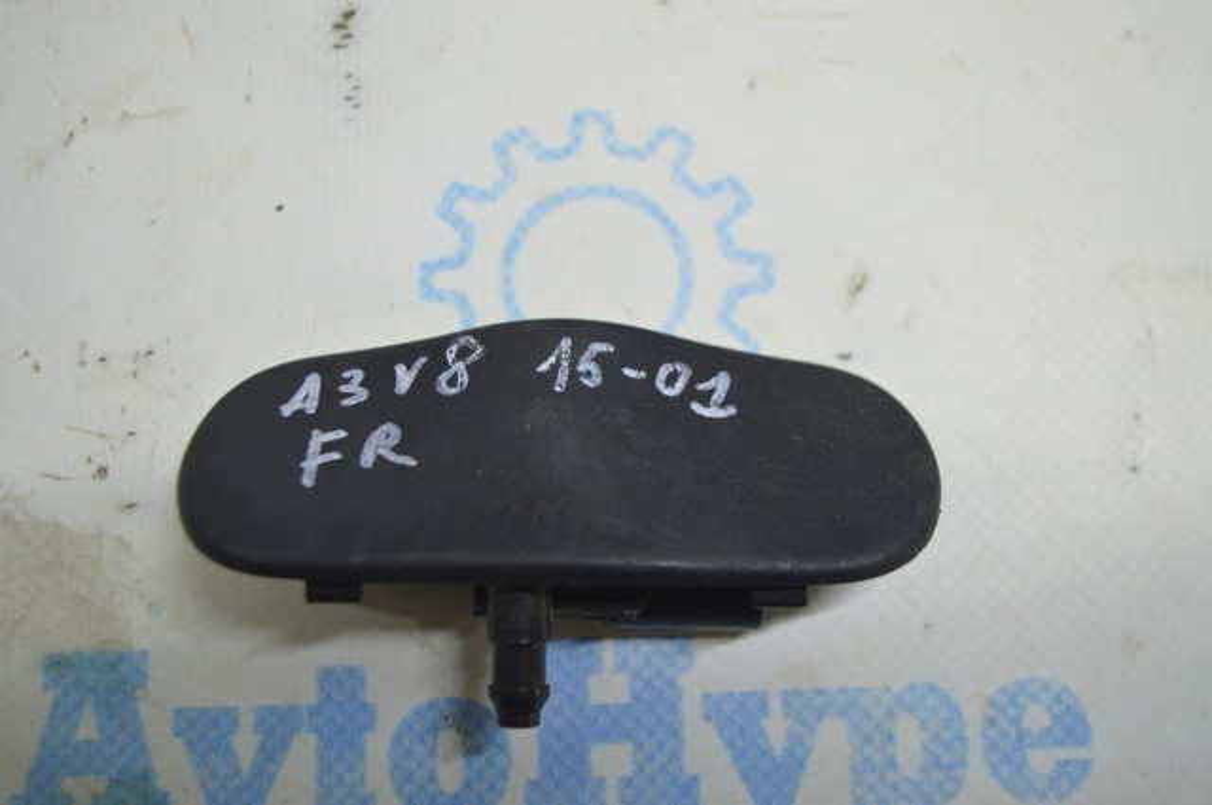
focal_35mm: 39
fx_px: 1311
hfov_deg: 49.6
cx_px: 606
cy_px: 402
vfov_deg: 34.1
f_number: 4
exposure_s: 1/40
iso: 400
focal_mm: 26
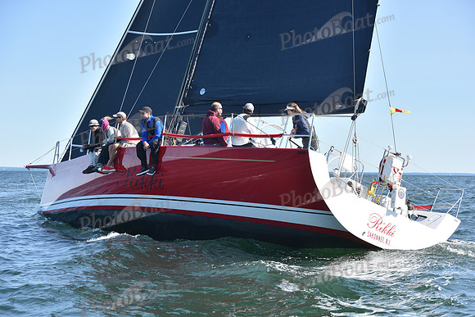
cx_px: 238
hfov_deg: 28.8
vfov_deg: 19.5
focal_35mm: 70
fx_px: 924
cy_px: 158
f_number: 6.3
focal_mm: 70
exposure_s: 1/640
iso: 250
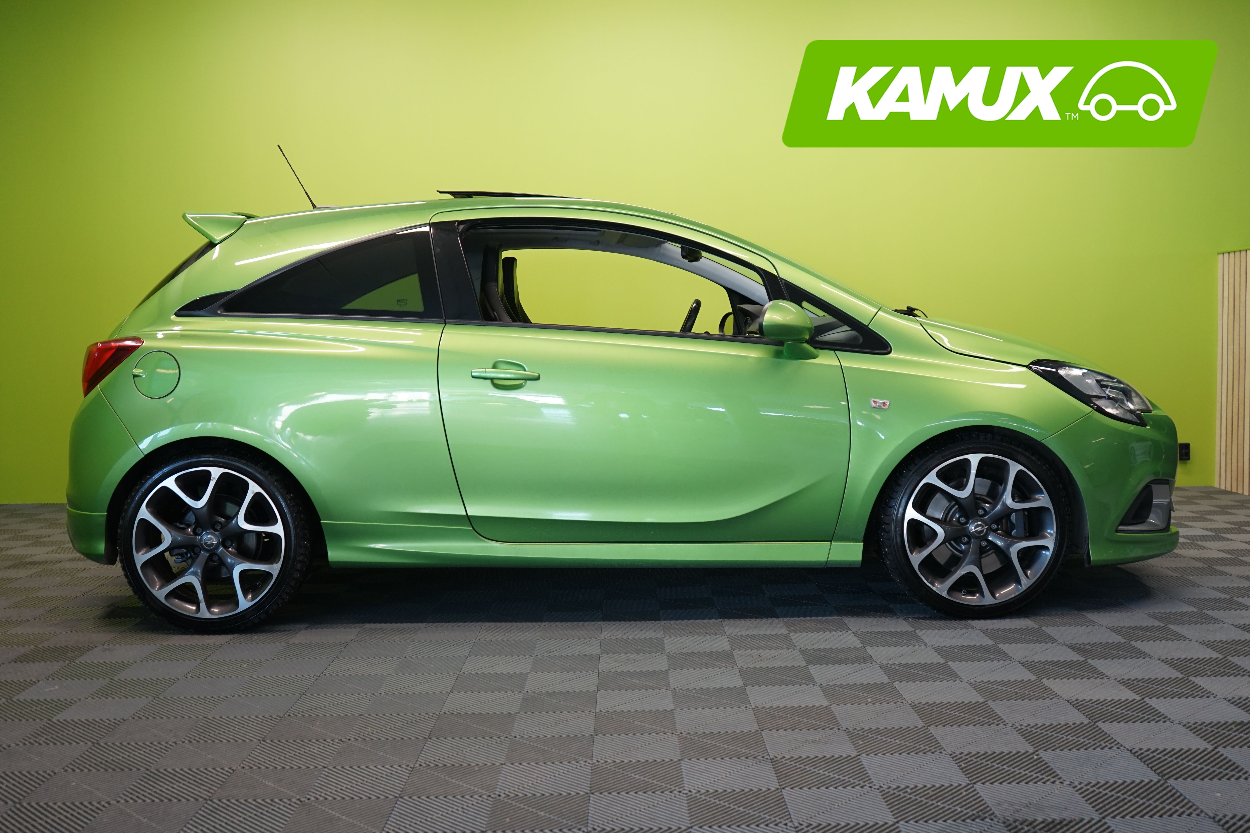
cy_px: 416
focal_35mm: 36
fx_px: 1250
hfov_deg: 53.1
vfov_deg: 36.9
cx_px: 625
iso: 800
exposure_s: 1/30
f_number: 4.5
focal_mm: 36
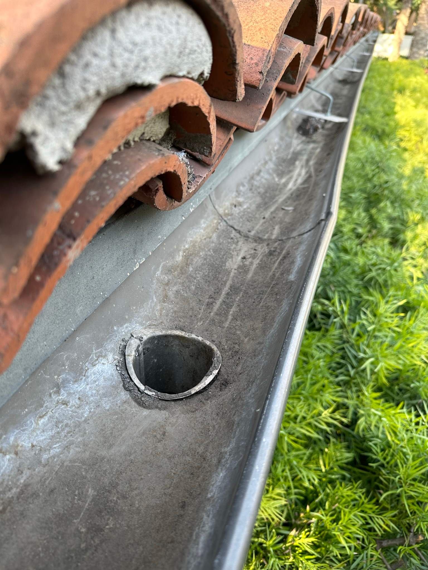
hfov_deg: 56.8
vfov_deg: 71.6
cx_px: 214
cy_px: 285
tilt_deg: -35.7
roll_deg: -2.4
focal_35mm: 24
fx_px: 396
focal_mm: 6.86
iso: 64
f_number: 1.78
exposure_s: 1/162
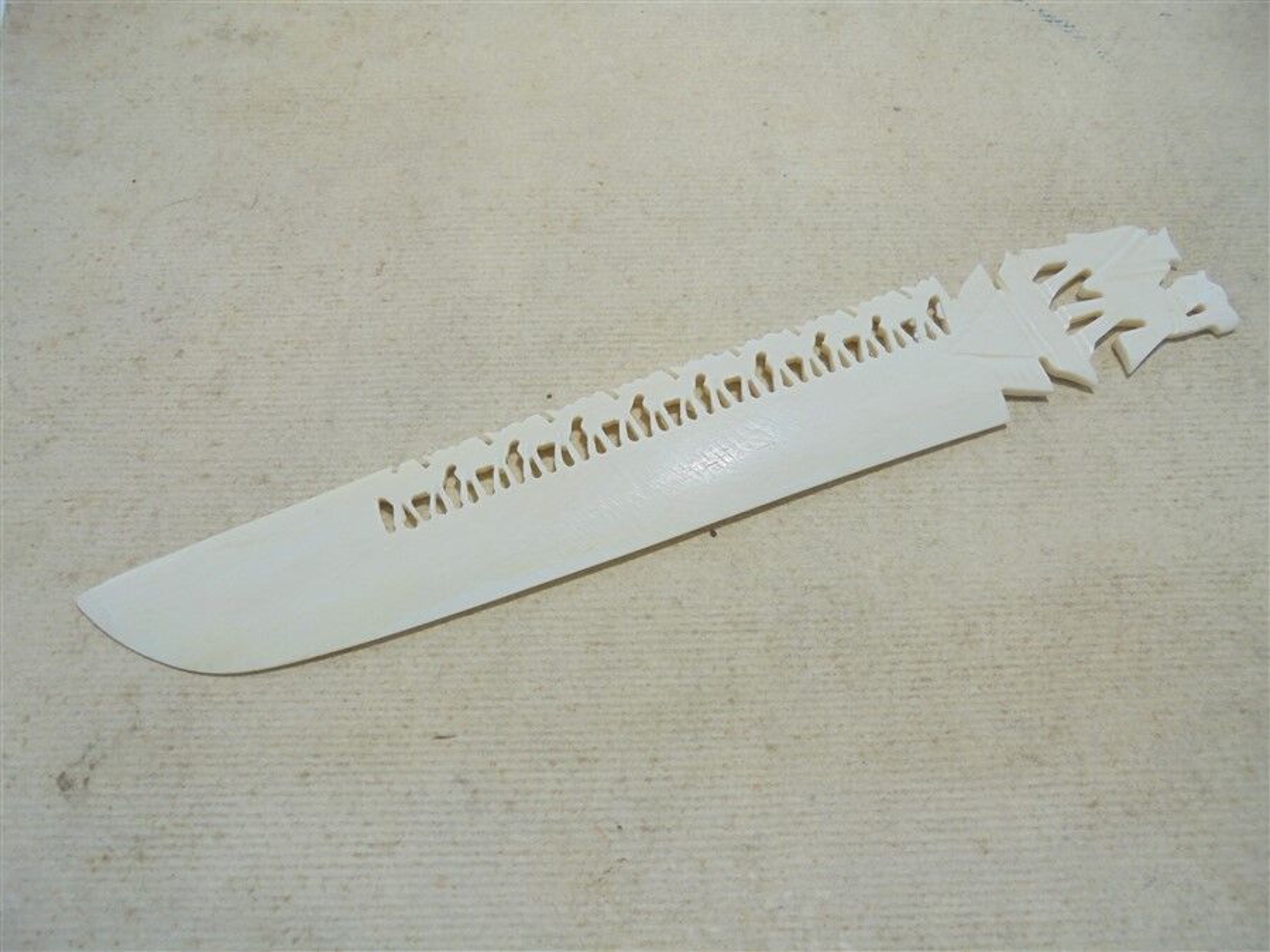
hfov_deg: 67.3
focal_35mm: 26
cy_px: 476
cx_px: 635
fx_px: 954
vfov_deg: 53.1
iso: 100
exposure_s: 1/40
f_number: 3.5
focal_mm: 4.6
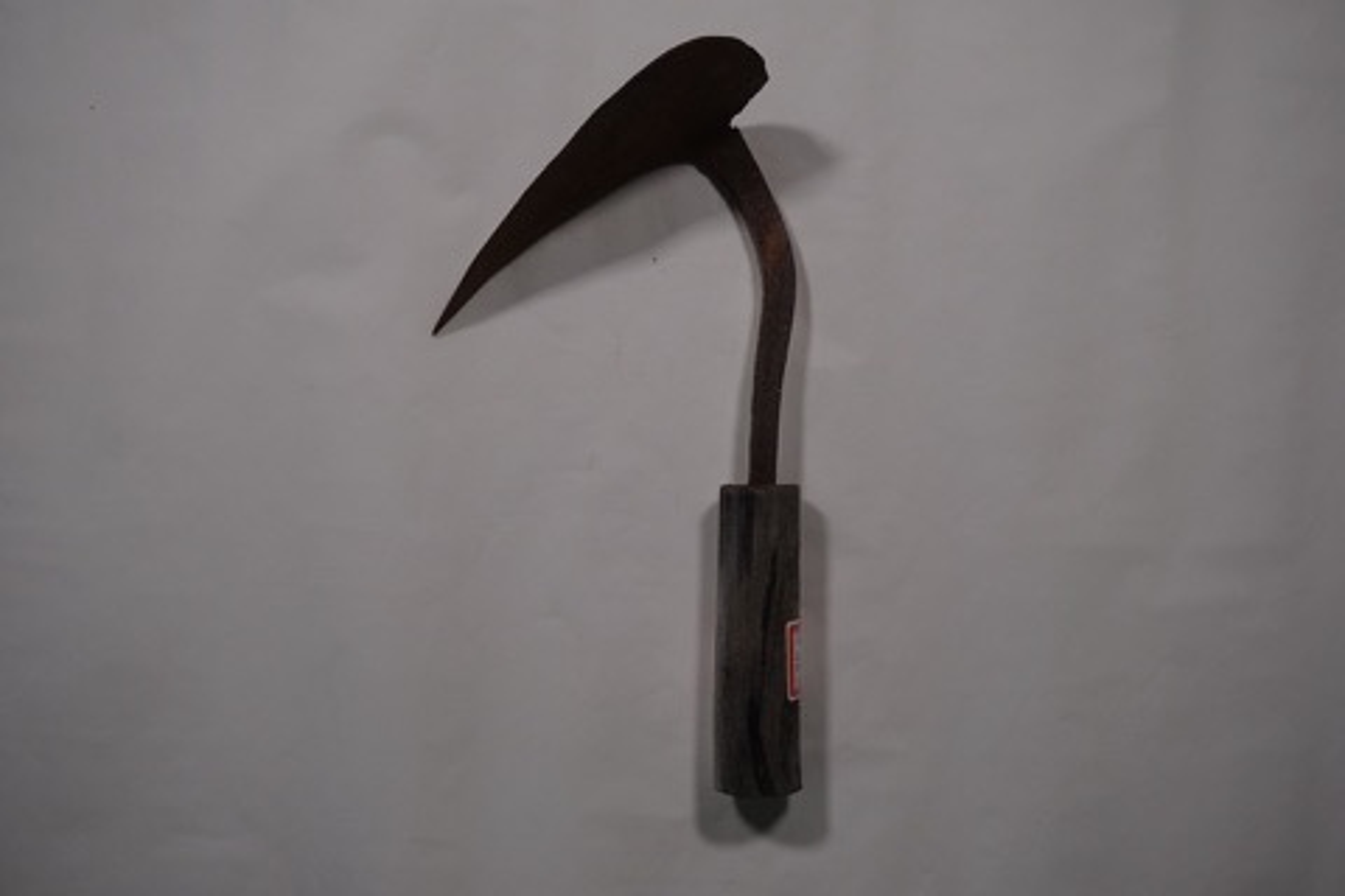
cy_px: 448
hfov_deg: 41.1
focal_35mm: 48
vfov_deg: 28.1
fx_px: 1793
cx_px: 672
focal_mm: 32
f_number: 5
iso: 400
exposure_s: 1/160
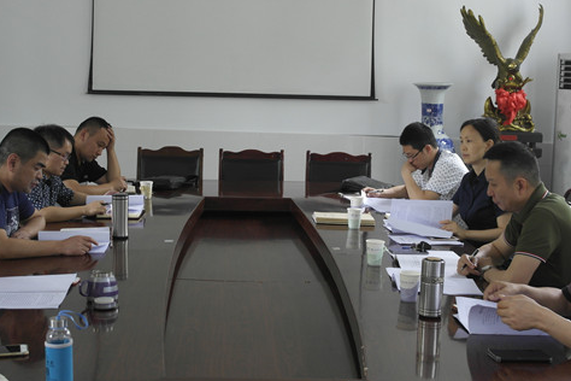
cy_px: 162
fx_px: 936
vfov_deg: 23.0
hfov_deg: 33.9
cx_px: 269
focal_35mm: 59
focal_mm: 28
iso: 400
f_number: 4
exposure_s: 1/60
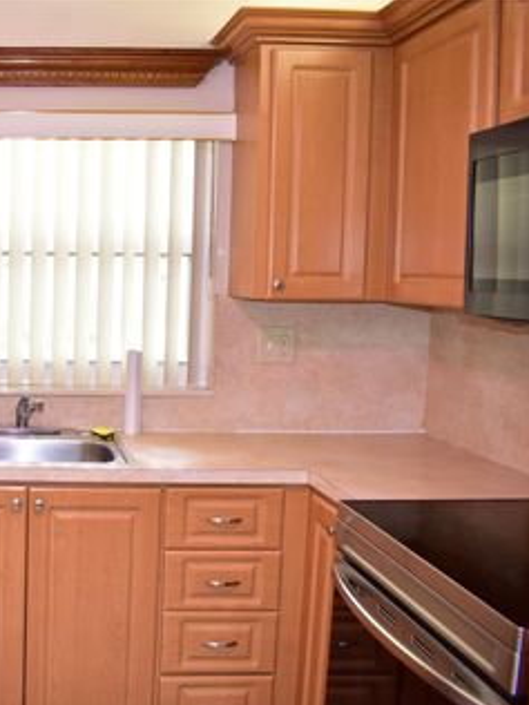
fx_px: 835
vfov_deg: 45.8
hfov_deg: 32.1
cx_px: -13
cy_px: 369
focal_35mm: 41
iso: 560
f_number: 4
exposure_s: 1/60
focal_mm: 18
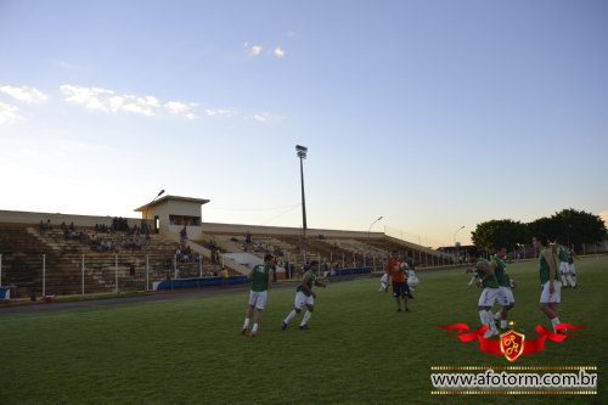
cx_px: 304
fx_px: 506
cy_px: 202
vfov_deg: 43.6
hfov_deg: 61.9
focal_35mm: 30
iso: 100
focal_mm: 20
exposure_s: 1/125
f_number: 5.6
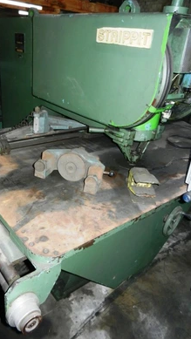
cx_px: 80
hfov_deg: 41.4
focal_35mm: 28
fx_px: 252
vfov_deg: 67.9
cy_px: 169
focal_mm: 4.5
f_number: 3.5
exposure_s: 1/30
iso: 250
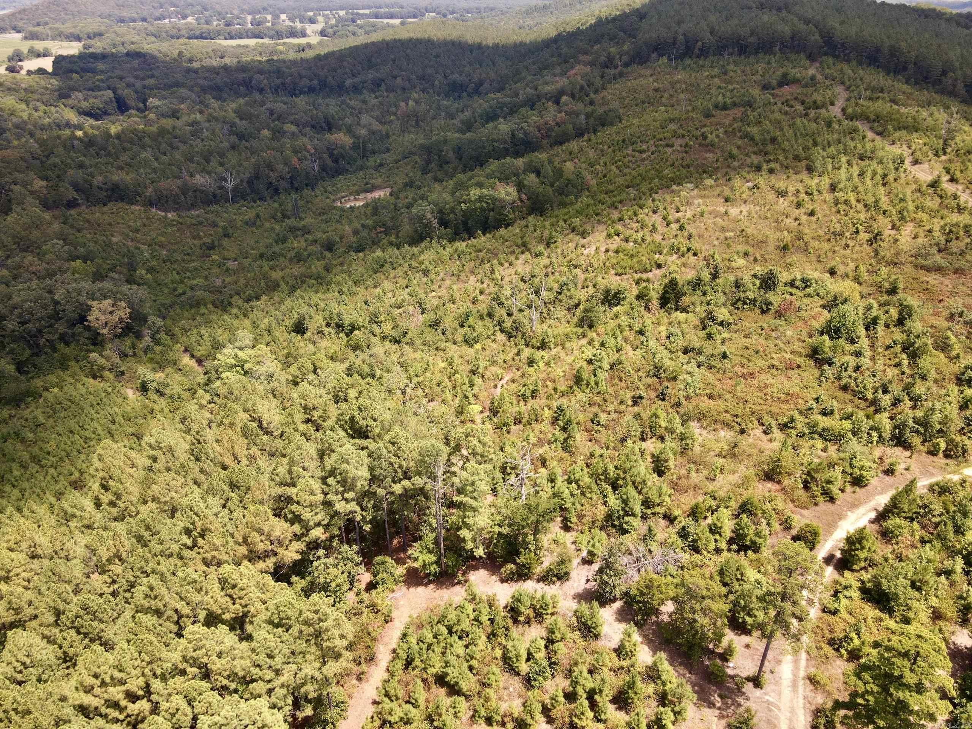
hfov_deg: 71.6
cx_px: 486
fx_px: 674
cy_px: 364
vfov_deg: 56.8
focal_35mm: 24
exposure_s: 1/15
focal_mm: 4.5
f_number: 2.8
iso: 330
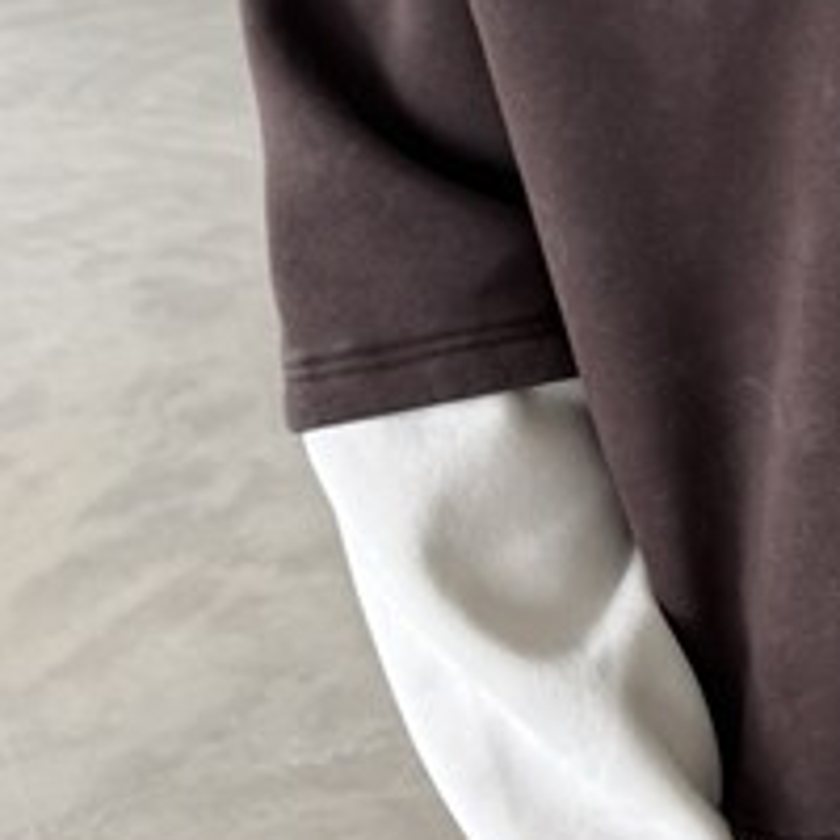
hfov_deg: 19.3
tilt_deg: -28.0
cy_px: 563
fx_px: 2334
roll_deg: -0.2
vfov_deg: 20.3
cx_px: 987
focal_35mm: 85
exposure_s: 1/121
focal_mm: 6.76
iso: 200
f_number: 1.78
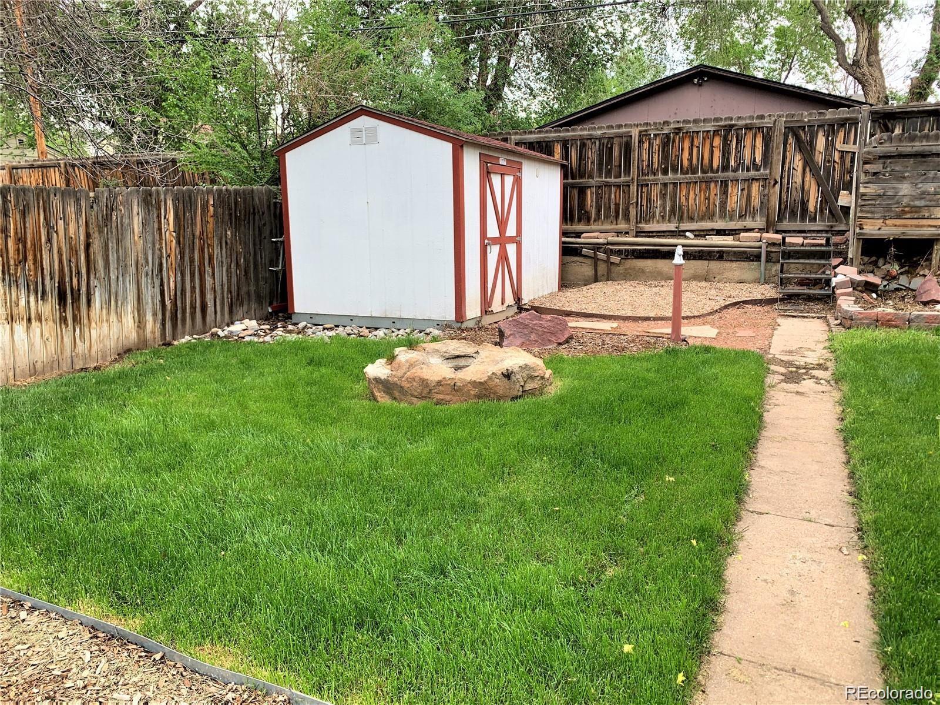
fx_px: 706
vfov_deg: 53.0
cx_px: 470
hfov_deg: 67.3
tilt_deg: -9.8
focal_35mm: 26
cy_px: 352
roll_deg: -1.8
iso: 25
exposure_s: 1/252
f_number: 1.8
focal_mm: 4.25
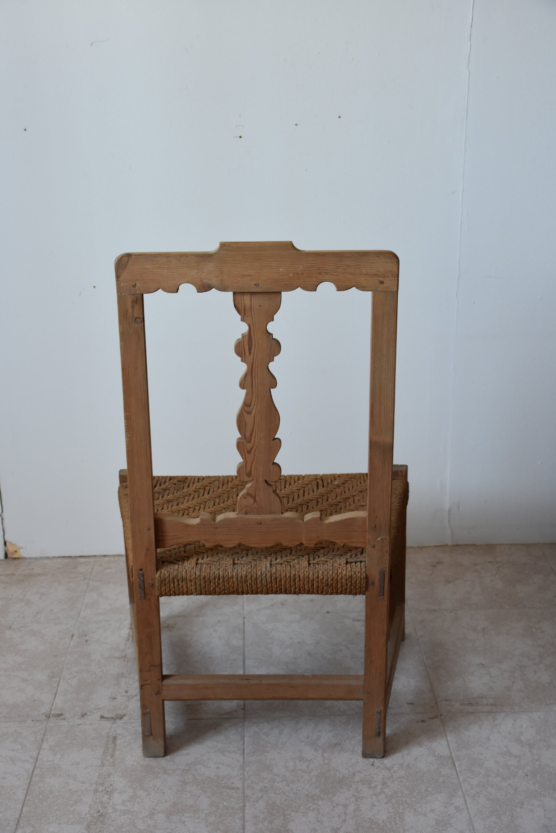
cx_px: 278
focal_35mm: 45
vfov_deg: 43.6
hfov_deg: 29.9
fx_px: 1042
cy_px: 416
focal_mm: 30
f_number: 4.5
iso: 800
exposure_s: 1/100
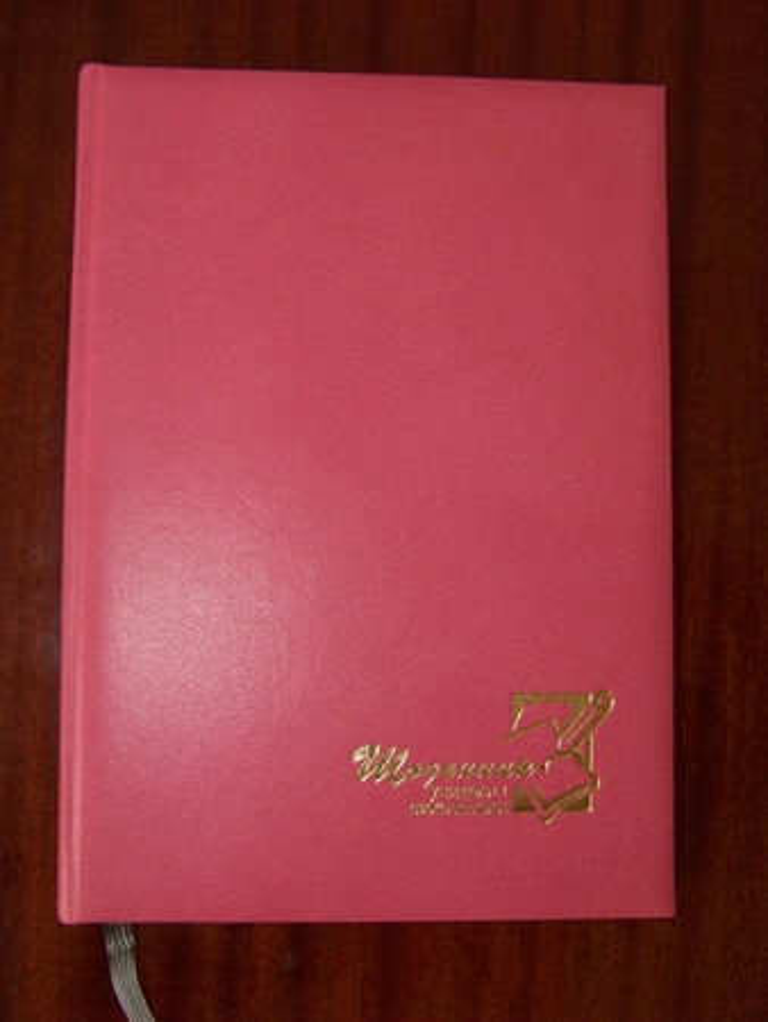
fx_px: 1271
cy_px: 511
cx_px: 384
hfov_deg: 33.6
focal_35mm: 43
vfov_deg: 43.8
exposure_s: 1/30
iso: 200
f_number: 2.8
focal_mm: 6.75
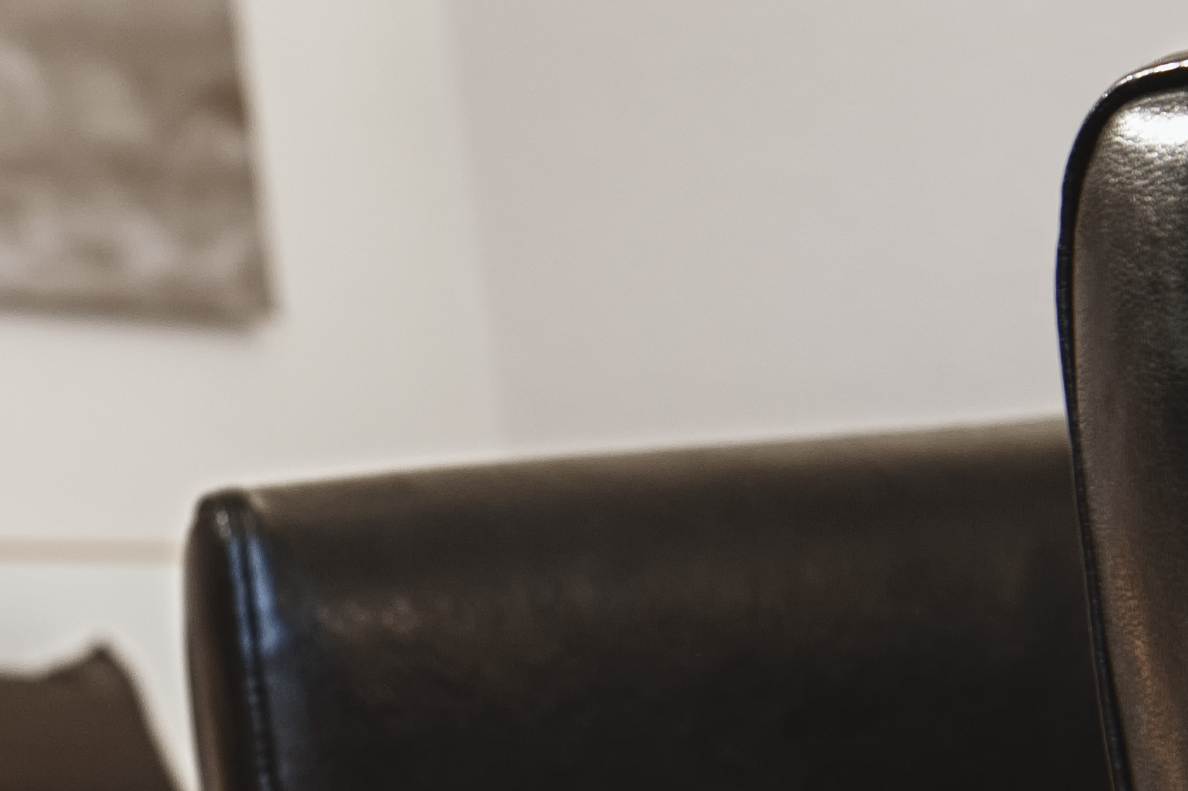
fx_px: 4288
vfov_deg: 10.5
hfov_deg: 15.2
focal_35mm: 130
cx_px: -251
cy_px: 465
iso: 400
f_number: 5.6
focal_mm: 42
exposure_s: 1/40
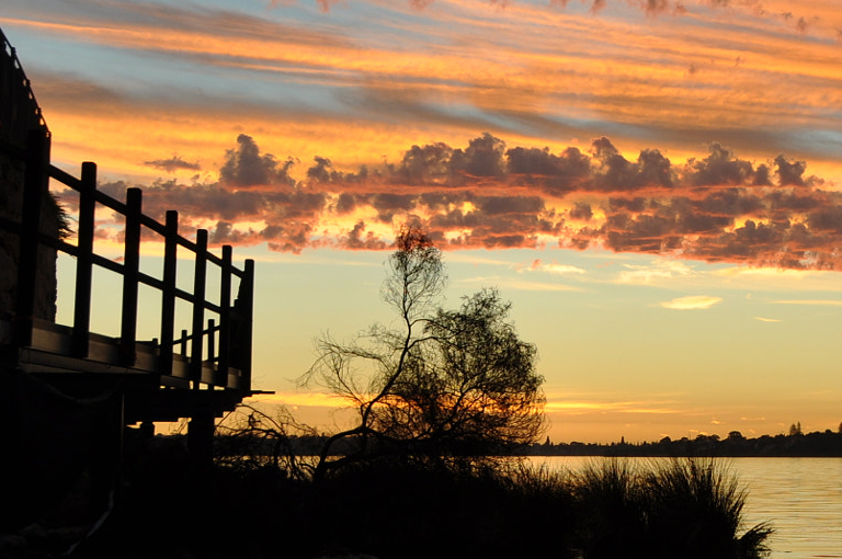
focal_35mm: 80
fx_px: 1869
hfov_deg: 23.8
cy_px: 227
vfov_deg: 17.0
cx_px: 923
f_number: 5.6
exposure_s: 1/125
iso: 220
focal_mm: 20
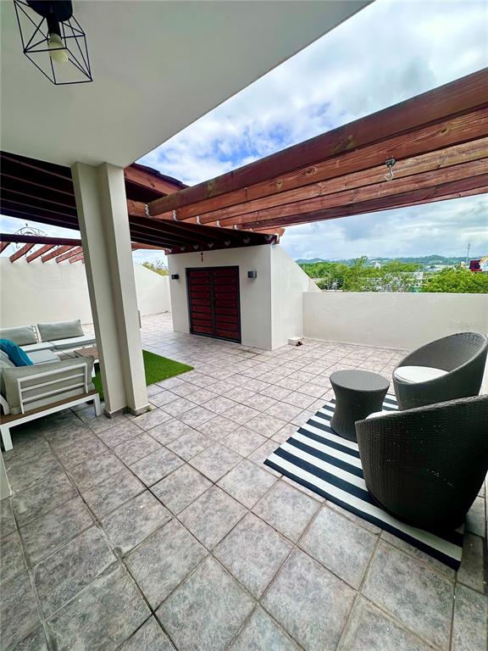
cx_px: 244
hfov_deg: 85.7
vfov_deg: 102.1
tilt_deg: -10.3
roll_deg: +1.0
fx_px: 263
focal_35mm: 14
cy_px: 326
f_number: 2.2
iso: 50
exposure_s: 1/1221
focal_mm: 2.22
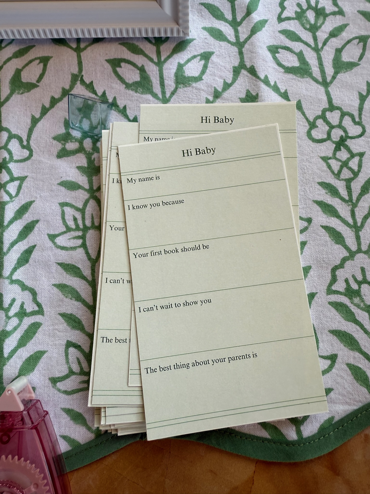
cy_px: 247
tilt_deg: -79.5
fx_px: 342
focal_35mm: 24
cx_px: 185
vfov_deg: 71.6
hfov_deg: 56.8
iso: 40
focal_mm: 2.22
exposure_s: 1/170
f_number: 2.2
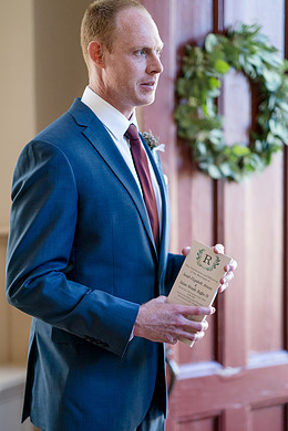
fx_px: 1176
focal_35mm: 98
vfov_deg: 20.8
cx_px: 126
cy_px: 230
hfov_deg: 14.0
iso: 2000
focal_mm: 85
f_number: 1.4
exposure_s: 1/1250
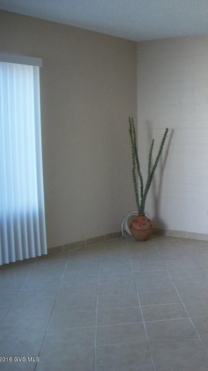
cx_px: 241
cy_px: 186
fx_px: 461
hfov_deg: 23.5
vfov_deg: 43.7
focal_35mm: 47
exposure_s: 1/30
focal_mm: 5.7
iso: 110
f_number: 2.9
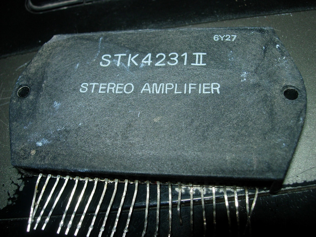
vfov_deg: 37.7
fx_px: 347
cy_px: 118
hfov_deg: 49.0
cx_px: 158
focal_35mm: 38
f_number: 4.8
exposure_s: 1/64
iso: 79
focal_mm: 7.8
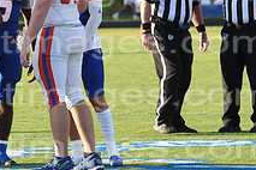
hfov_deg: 4.8
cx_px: -2
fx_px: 3053
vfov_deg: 3.2
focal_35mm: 429
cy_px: 19
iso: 200
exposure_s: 1/500
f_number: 5.6
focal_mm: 105
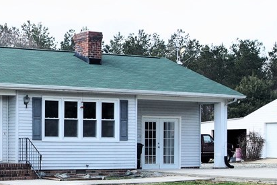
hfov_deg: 9.3
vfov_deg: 6.3
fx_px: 1673
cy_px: 151
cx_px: -64
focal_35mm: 217
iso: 400
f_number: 9
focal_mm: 55
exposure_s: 1/250
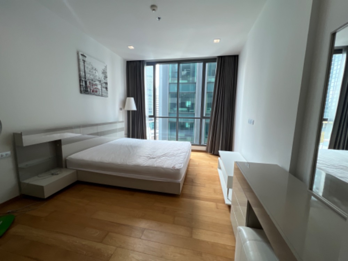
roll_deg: -0.6
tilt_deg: -3.5
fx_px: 131
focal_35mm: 13
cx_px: 174
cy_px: 130
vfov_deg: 89.9
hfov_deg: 106.2
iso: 64
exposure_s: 1/102
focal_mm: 1.57
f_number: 1.8
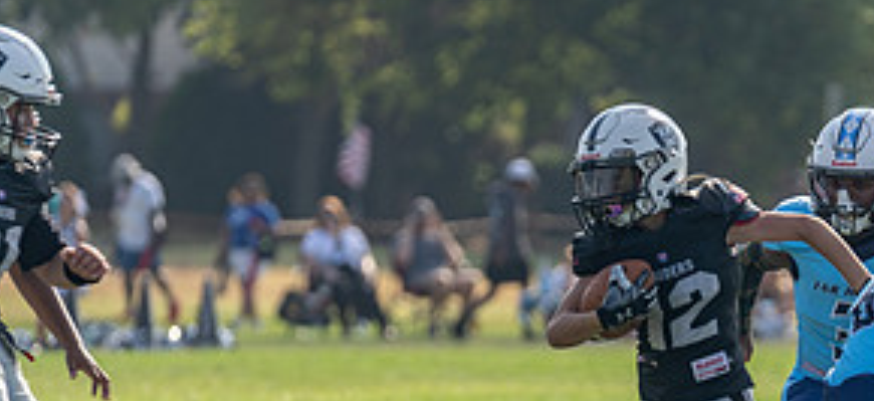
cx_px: 617
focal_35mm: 474
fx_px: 10533
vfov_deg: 2.2
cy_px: 447
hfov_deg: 4.8
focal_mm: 200
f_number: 3.5
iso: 100
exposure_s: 1/1250
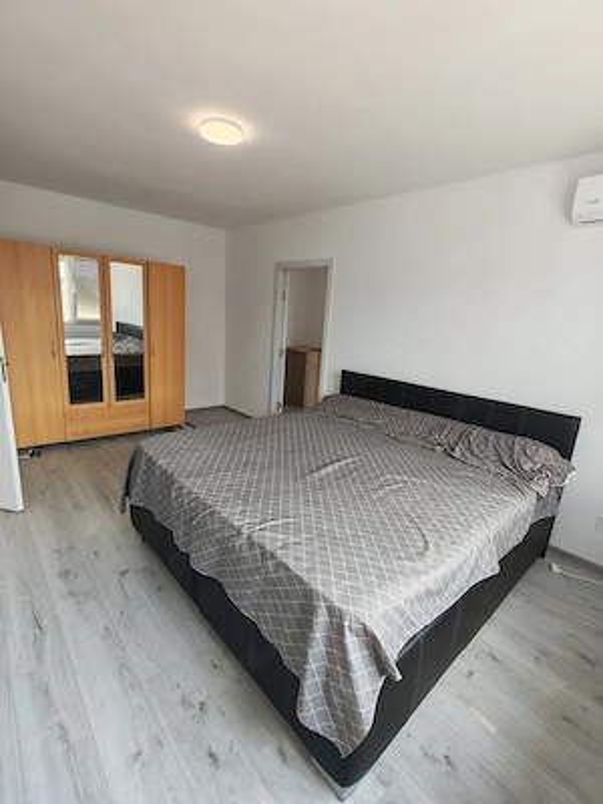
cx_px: 302
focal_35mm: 16
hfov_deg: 78.1
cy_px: 402
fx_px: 372
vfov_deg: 94.5
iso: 100
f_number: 2.2
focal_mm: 1.96
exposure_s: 1/100
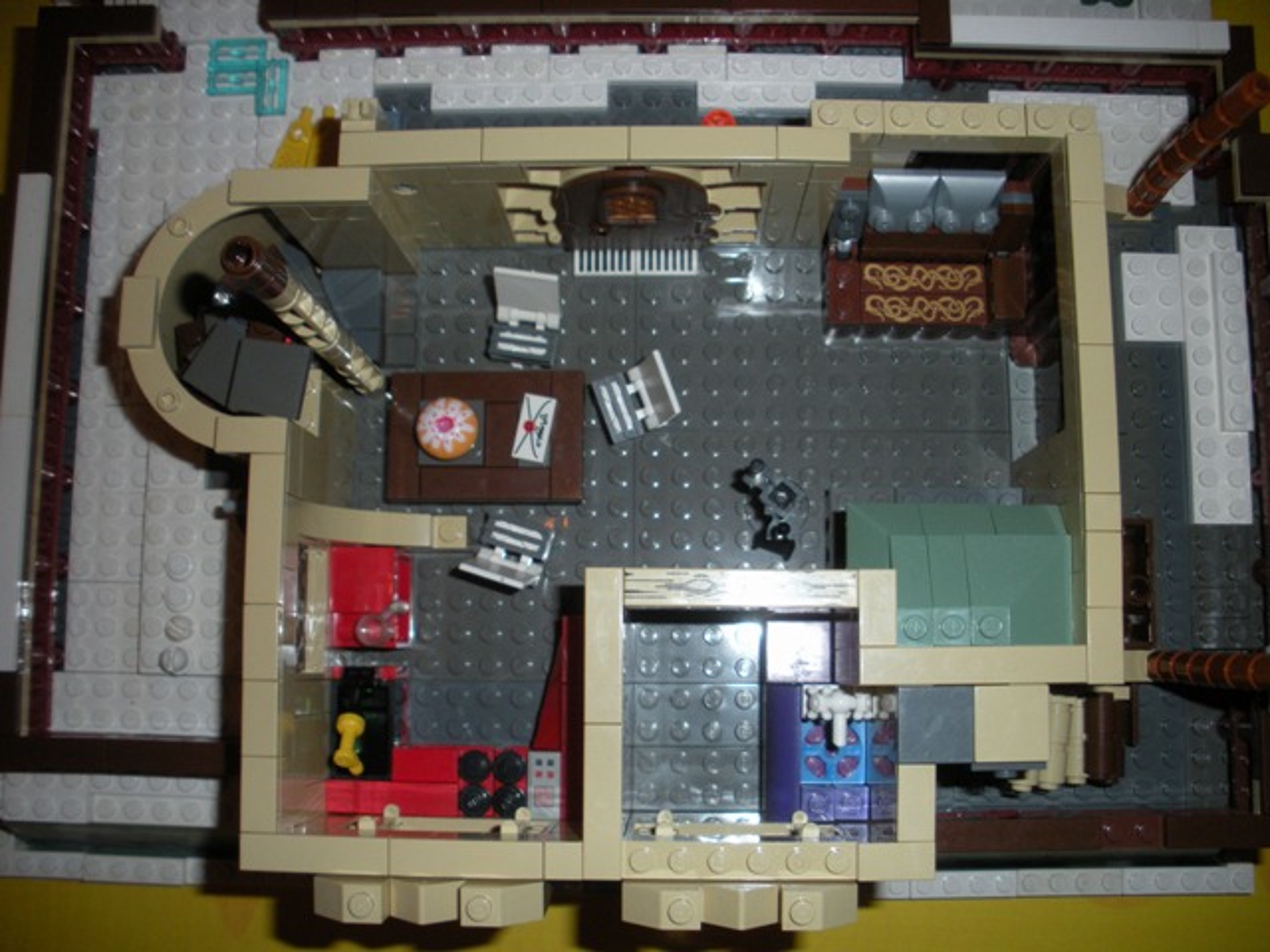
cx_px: 635
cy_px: 476
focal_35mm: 35
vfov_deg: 40.7
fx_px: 1284
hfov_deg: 52.6
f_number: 3.5
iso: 200
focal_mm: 6.3
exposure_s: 1/60
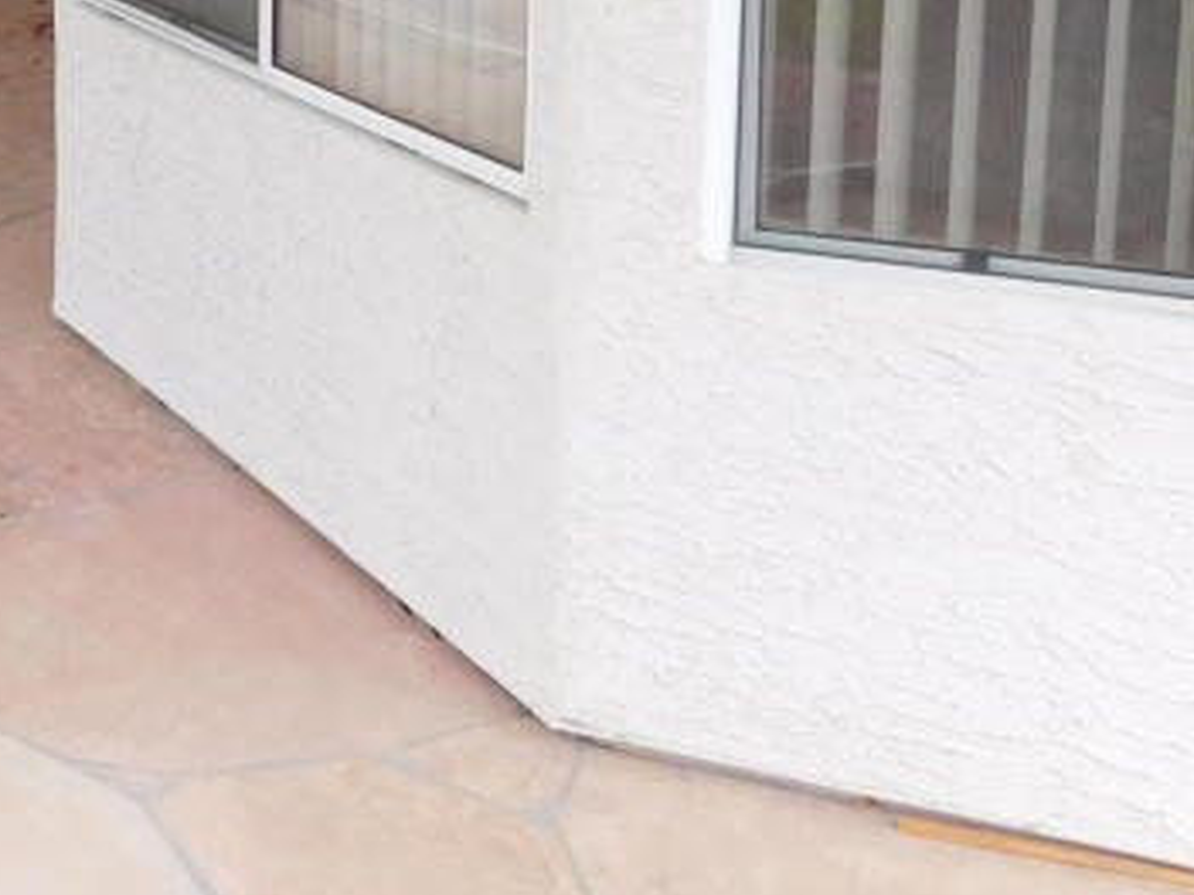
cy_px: -112
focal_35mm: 70
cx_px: -190
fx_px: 2414
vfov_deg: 20.0
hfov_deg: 25.3
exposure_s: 1/50
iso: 125
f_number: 3
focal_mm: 4.1
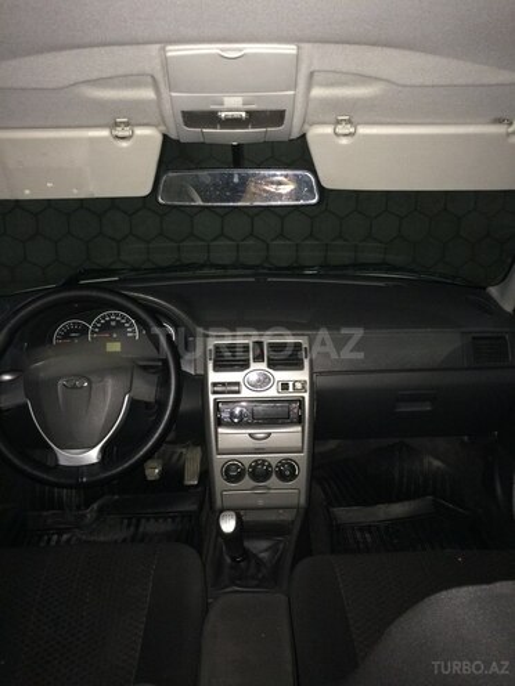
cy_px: 343
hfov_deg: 48.2
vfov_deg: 61.7
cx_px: 258
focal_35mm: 29
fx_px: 575
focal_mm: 4.15
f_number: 2.2
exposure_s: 1/17
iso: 250
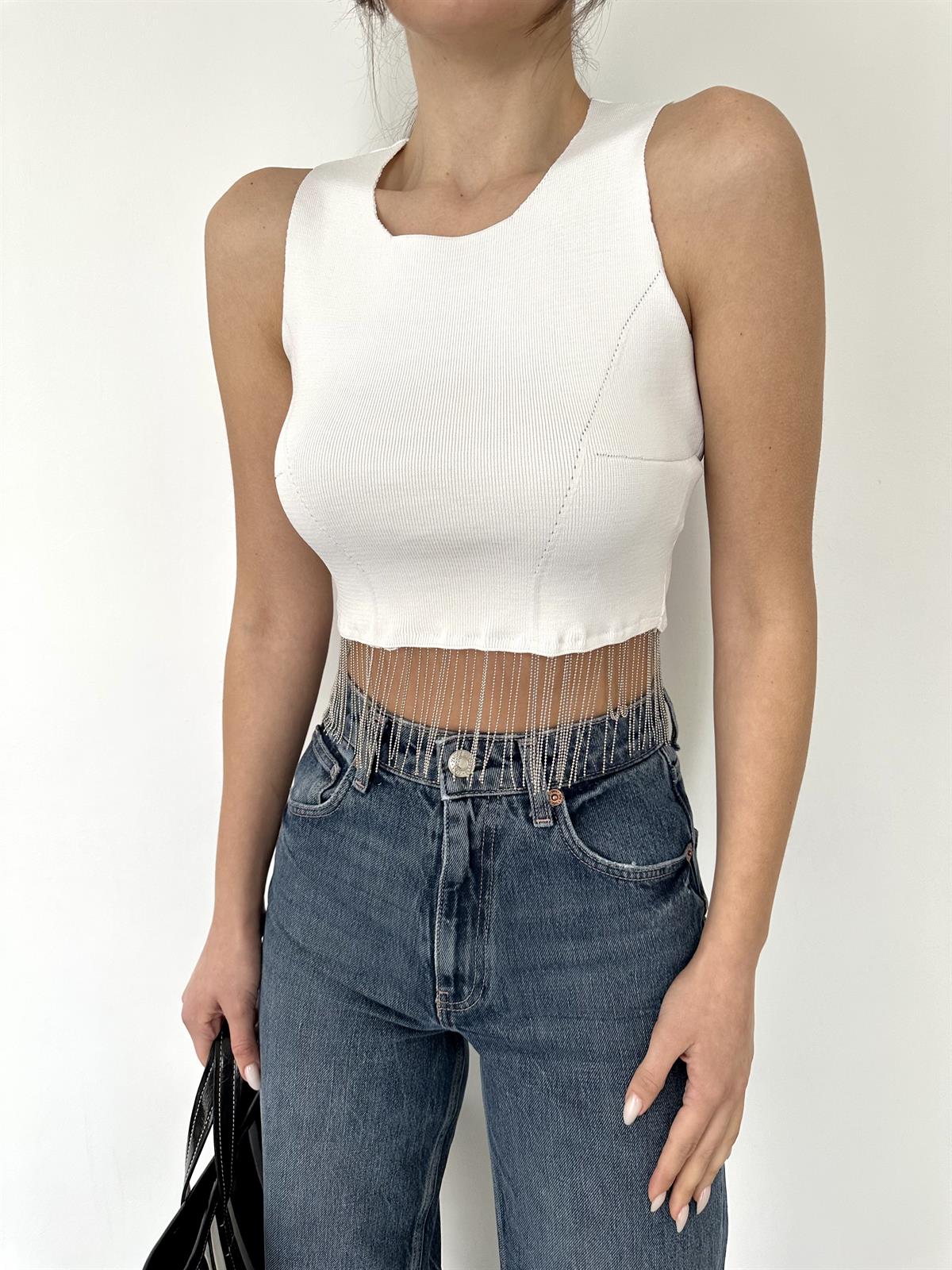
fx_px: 880
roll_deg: +0.2
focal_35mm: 24
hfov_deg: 56.8
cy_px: 635
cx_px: 476
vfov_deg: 71.6
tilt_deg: -11.8
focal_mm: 6.86
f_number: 1.78
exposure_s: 1/121
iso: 125
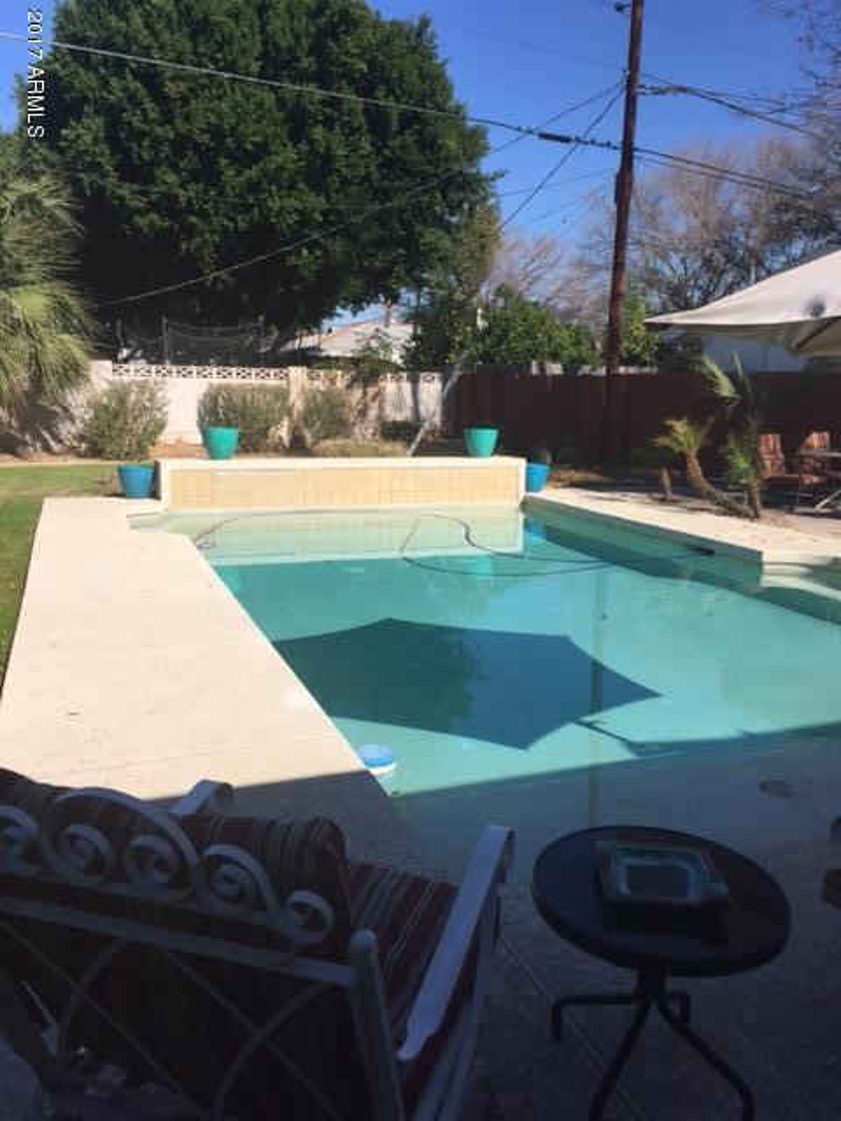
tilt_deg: -9.5
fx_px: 939
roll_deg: -0.7
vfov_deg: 61.7
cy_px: 560
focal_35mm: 29
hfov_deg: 48.2
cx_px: 420
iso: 32
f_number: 2.2
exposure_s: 1/3049
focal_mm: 4.15
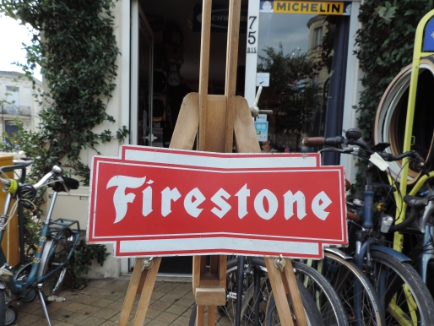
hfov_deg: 63.4
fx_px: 351
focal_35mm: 28
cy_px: 182
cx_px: 217
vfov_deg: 49.7
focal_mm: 4.3
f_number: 3
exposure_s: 1/250
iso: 80
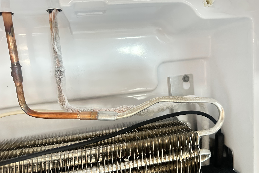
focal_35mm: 25
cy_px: 83
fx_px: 180
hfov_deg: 71.5
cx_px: 129
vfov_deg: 51.3
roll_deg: +4.8
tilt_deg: -6.4
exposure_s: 1/40
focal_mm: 6.86
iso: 1000
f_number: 1.78
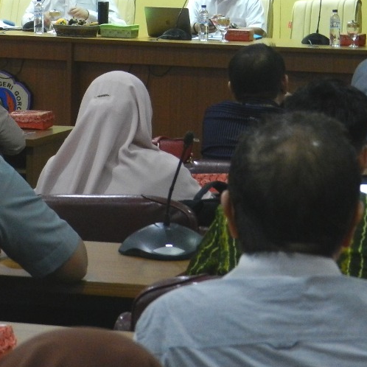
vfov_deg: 8.4
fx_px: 2507
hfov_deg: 8.4
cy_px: 85
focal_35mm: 209
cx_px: 65
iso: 800
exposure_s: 1/20
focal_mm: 20.5
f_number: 4.8
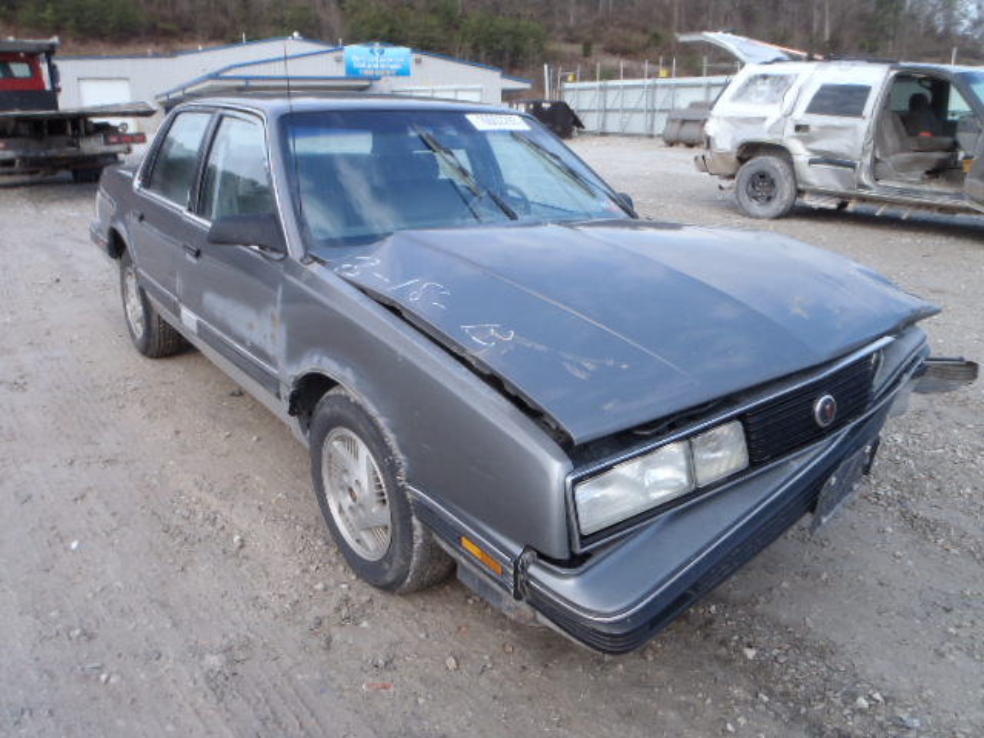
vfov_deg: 49.7
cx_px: 492
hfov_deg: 63.4
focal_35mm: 28
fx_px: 796
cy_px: 369
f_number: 4.5
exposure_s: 1/200
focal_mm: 5
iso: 80
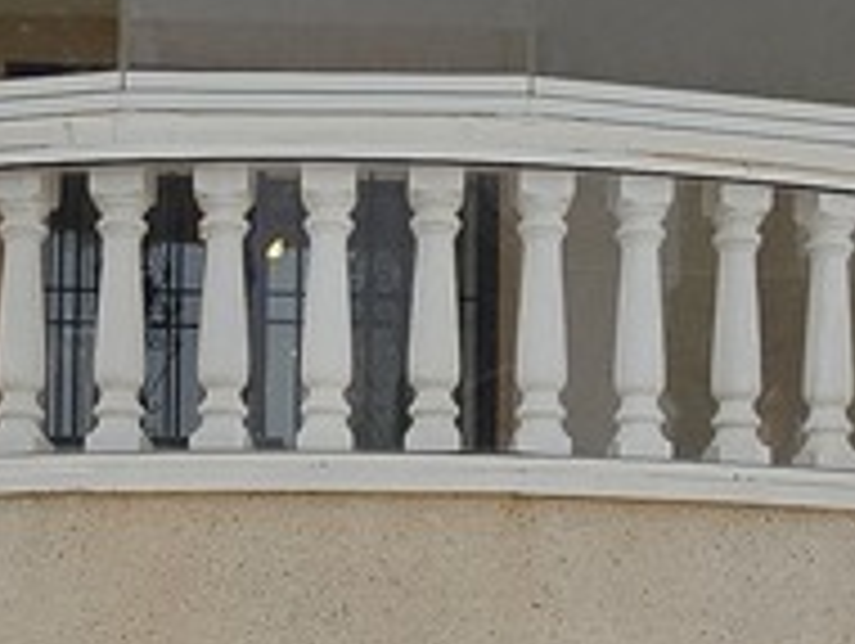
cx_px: 459
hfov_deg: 23.8
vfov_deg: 17.2
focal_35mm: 82
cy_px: 766
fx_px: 2028
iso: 50
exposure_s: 1/2586
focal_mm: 2.2
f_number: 2.2
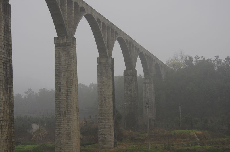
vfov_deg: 16.6
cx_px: 115
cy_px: 76
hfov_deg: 24.8
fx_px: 523
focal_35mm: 82
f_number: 5.6
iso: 800
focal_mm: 55
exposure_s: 1/400
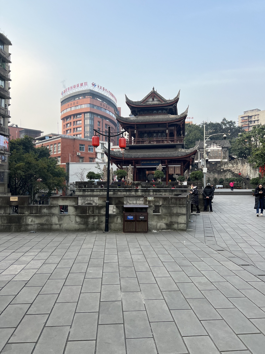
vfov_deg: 67.3
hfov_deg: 53.1
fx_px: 265
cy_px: 177
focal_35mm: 26
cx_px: 132
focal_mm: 5.7
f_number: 1.5
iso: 50
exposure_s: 1/632
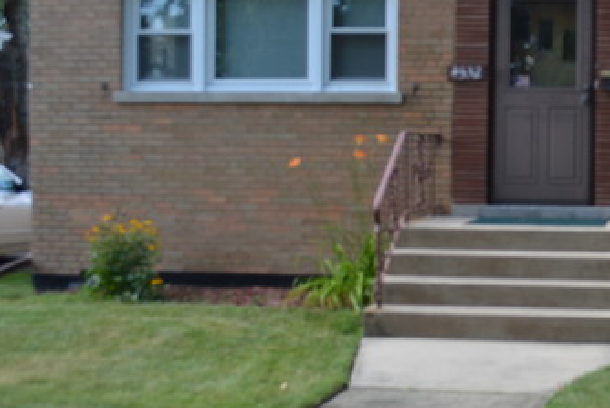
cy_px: 180
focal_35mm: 69
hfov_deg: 28.1
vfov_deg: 19.7
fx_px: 1170
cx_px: 557
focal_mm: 24
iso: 160
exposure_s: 1/125
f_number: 5.6
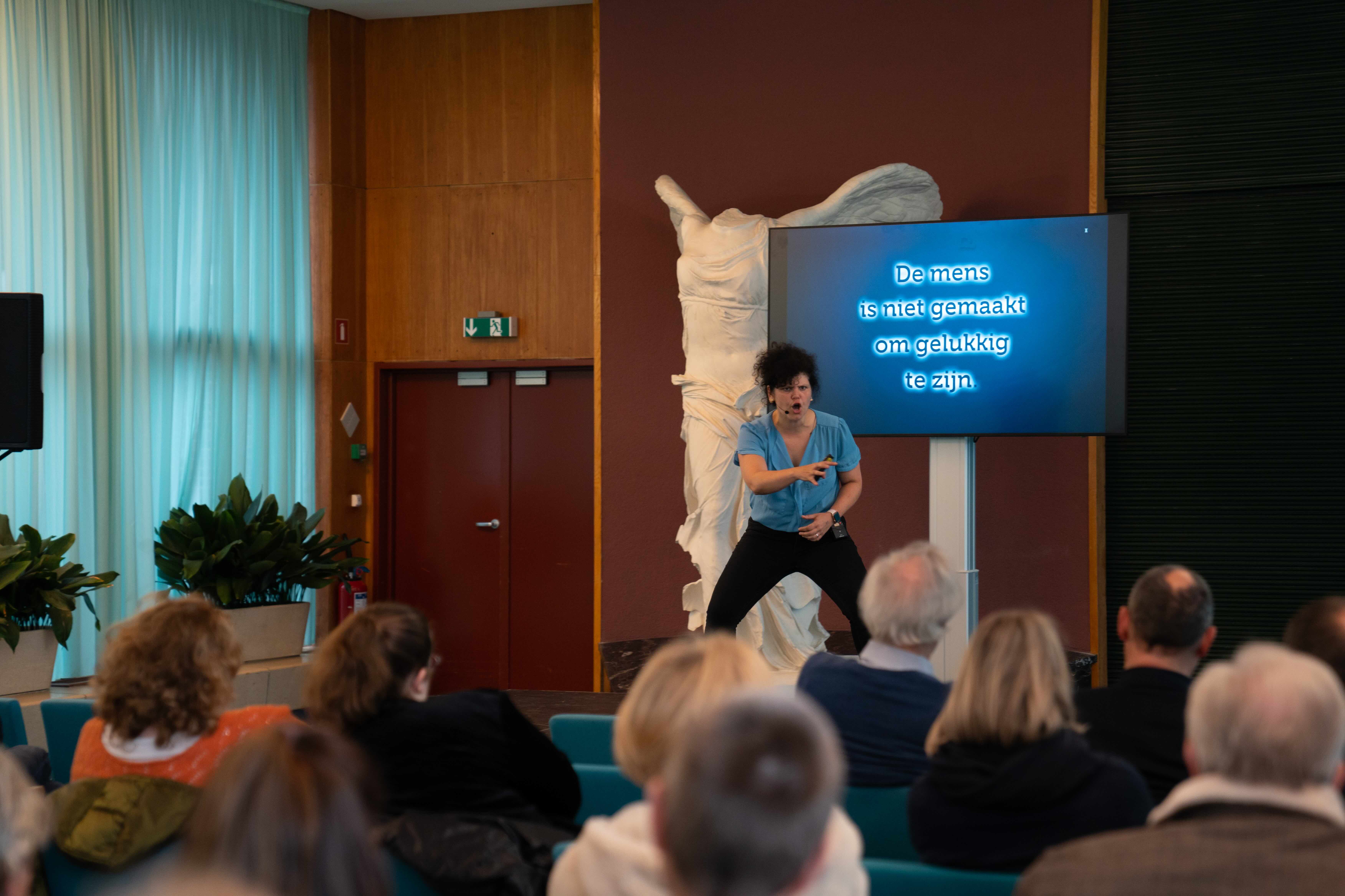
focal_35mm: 70
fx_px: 2615
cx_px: 672
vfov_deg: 19.5
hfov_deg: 28.8
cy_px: 448
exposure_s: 1/100
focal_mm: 70
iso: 800
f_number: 2.8
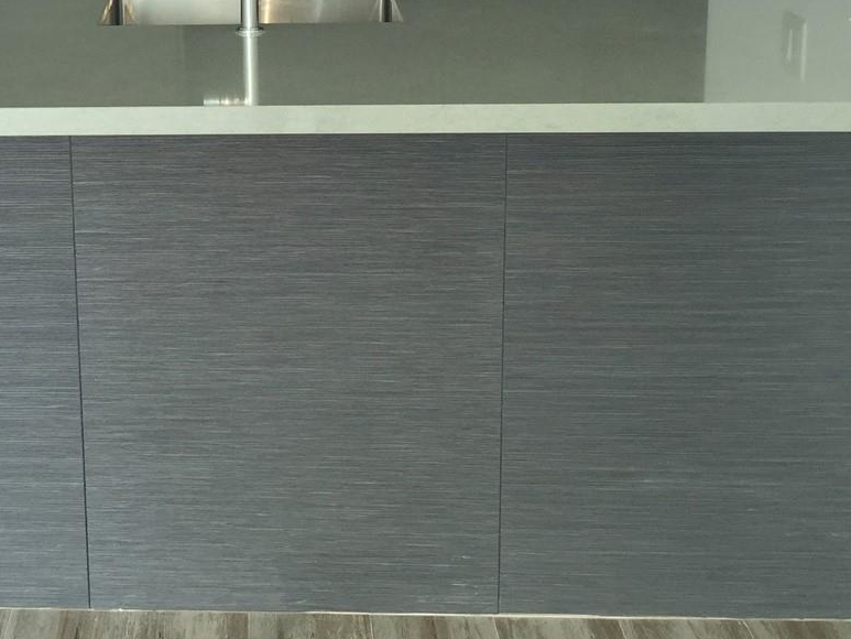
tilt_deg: -12.6
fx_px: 1475
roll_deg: +1.7
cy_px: 39
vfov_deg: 23.6
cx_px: 139
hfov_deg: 31.1
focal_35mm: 60
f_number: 2.2
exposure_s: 1/30
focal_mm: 4.15
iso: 32
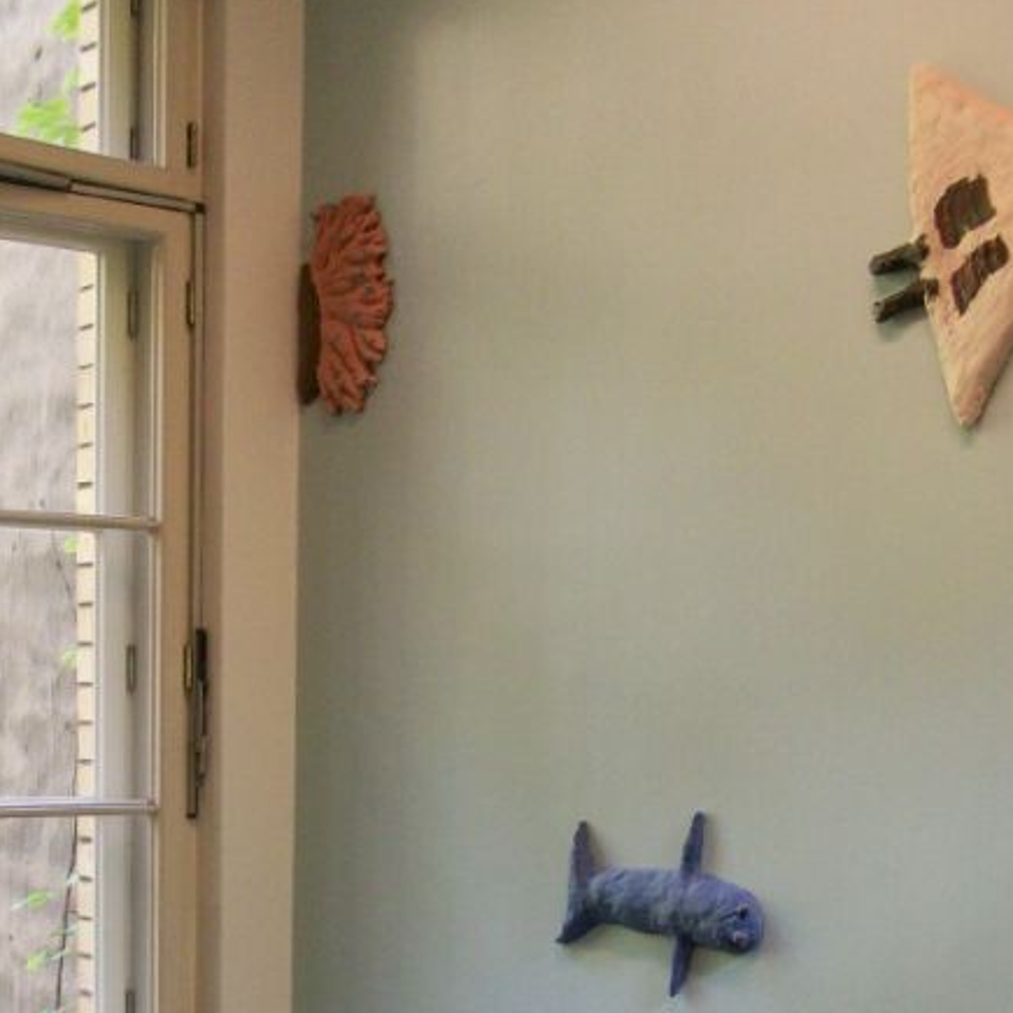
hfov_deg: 29.0
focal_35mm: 59
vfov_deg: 28.0
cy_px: 907
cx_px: 401
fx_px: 1953
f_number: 2.8
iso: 160
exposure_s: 1/32.7
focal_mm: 5.7
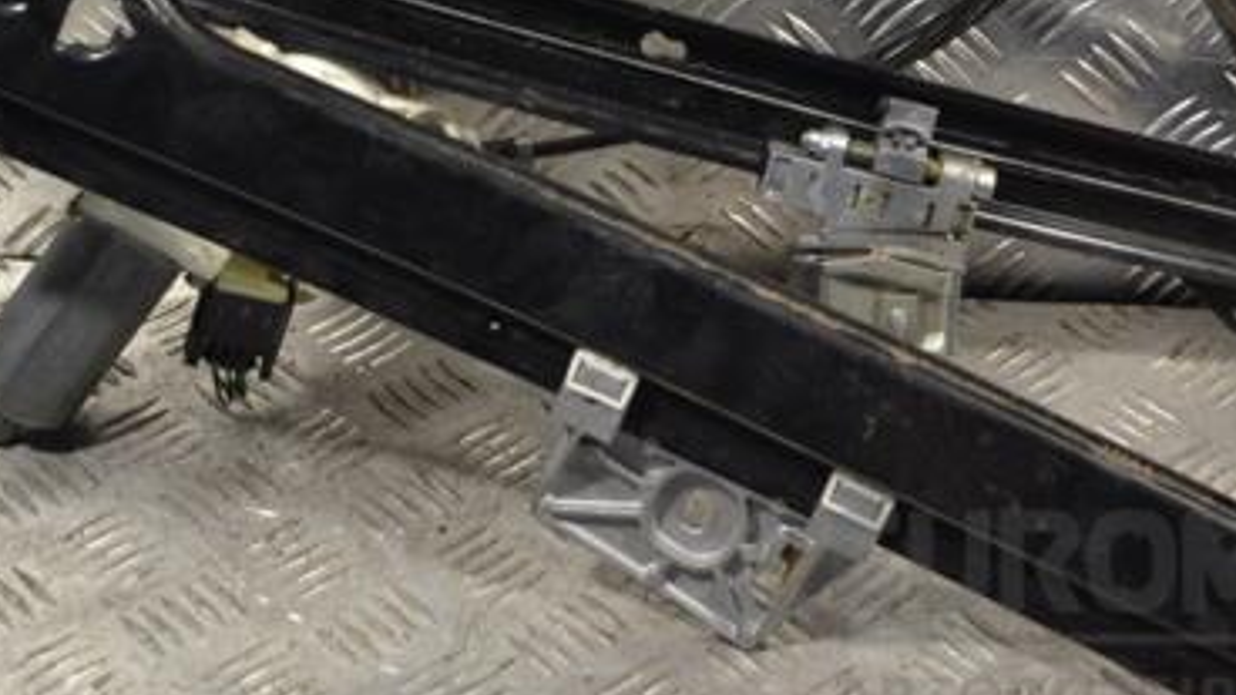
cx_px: 769
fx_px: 2851
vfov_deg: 13.8
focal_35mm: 87
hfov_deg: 24.4
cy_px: 114
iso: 400
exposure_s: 1/80
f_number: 5
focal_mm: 34
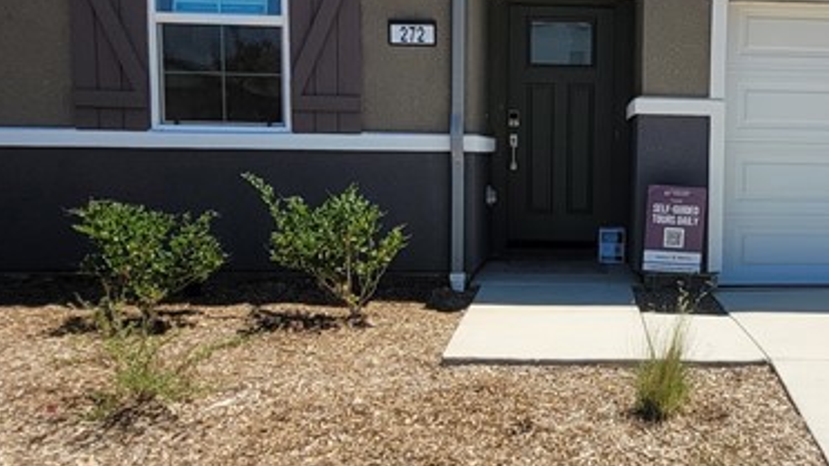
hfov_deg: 48.7
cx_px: 664
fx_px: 857
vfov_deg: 30.4
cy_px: 221
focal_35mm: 39
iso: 40
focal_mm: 1.74
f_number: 2.2
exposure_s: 1/1770
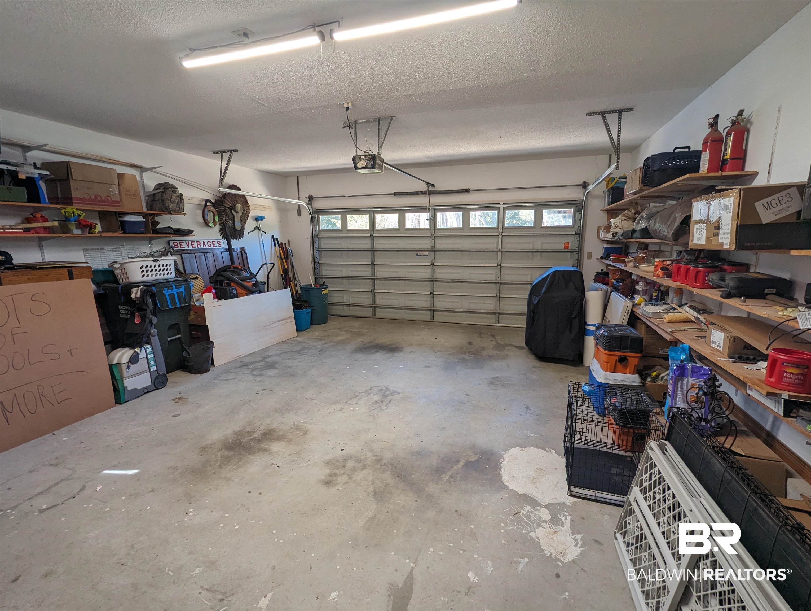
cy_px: 306
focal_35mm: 16
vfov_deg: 78.2
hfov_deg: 94.4
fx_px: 375
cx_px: 406
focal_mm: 2.35
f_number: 2.2
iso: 66
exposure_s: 1/40
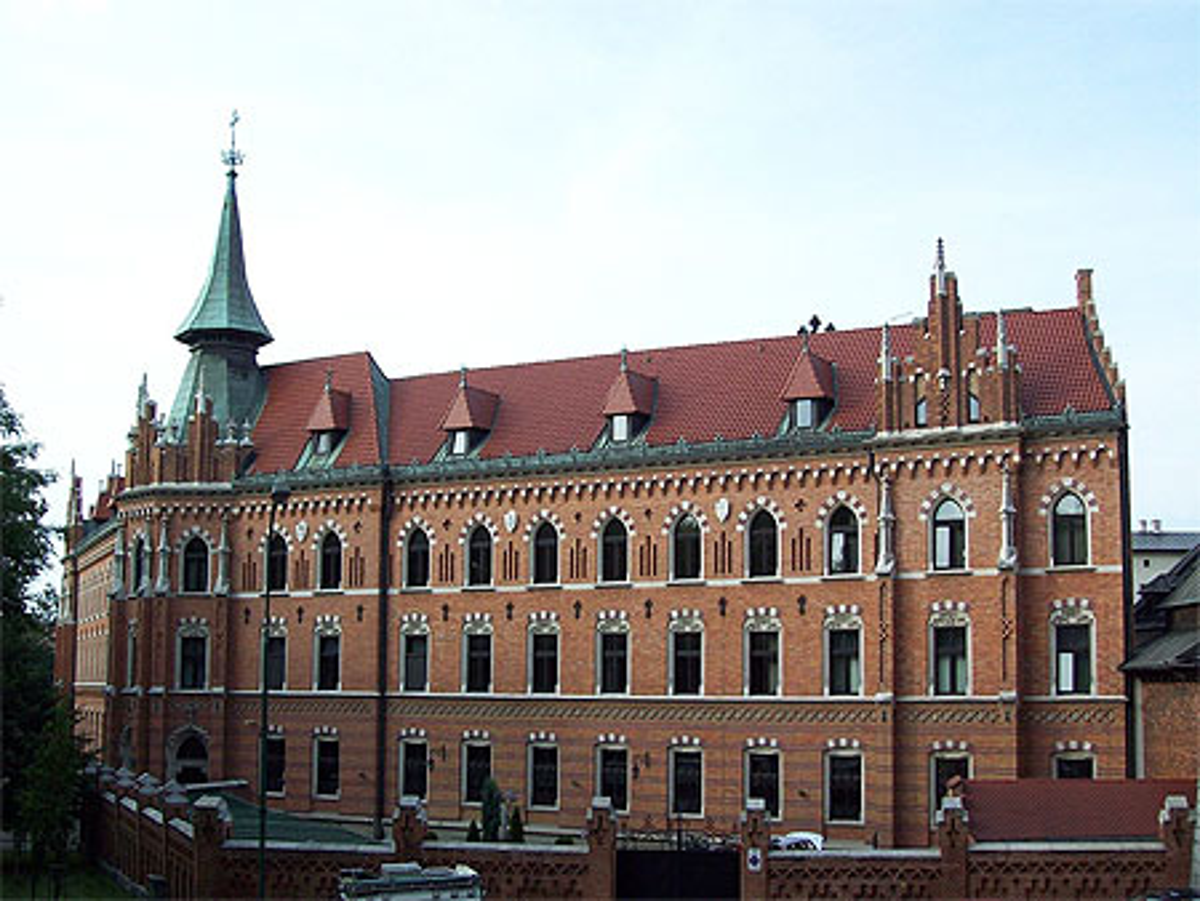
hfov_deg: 42.1
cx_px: 600
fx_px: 1561
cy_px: 450
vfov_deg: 32.2
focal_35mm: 45
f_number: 3
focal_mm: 7.6
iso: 80
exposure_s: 1/391
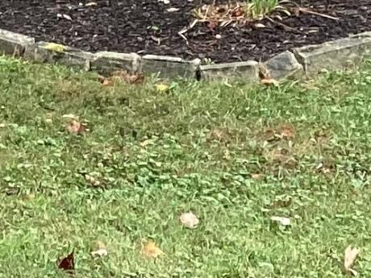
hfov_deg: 9.7
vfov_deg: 7.2
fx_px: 2165
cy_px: -203
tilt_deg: -6.3
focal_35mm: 202
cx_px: -29
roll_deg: +0.0
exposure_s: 1/120
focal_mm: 3.3
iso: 50
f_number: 2.4
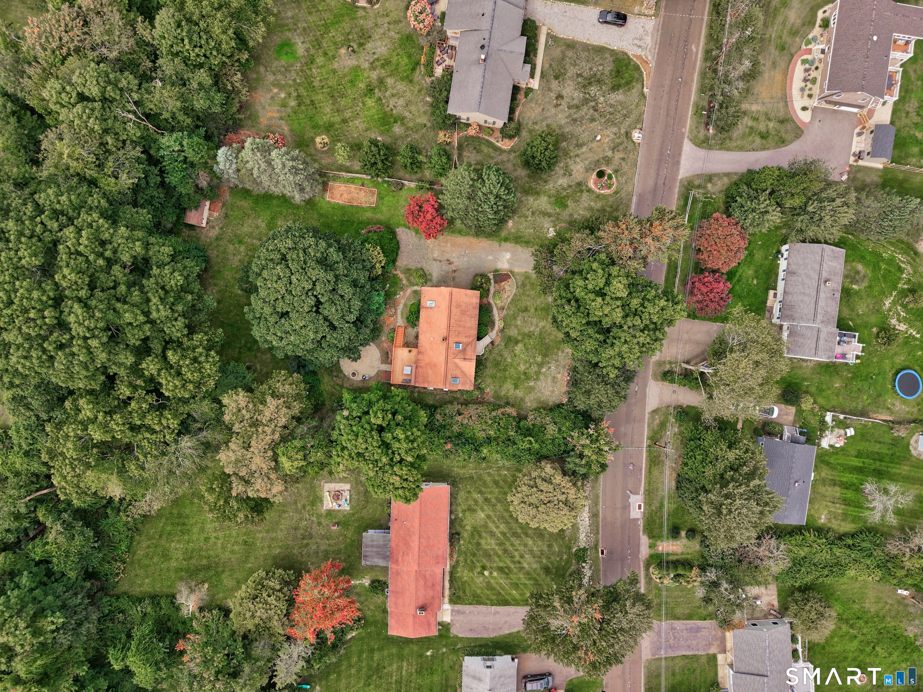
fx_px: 640
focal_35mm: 24
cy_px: 346
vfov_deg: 56.8
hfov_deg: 71.6
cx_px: 462
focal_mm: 8.7
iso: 100
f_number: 1.8
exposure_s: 1/500
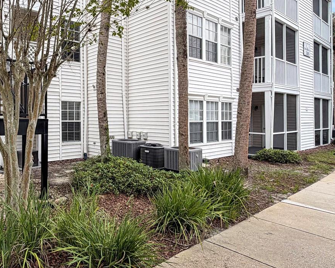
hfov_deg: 62.6
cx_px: 70
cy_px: 89
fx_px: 248
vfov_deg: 55.6
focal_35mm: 25
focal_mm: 2.22
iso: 50
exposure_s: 1/502
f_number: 2.2
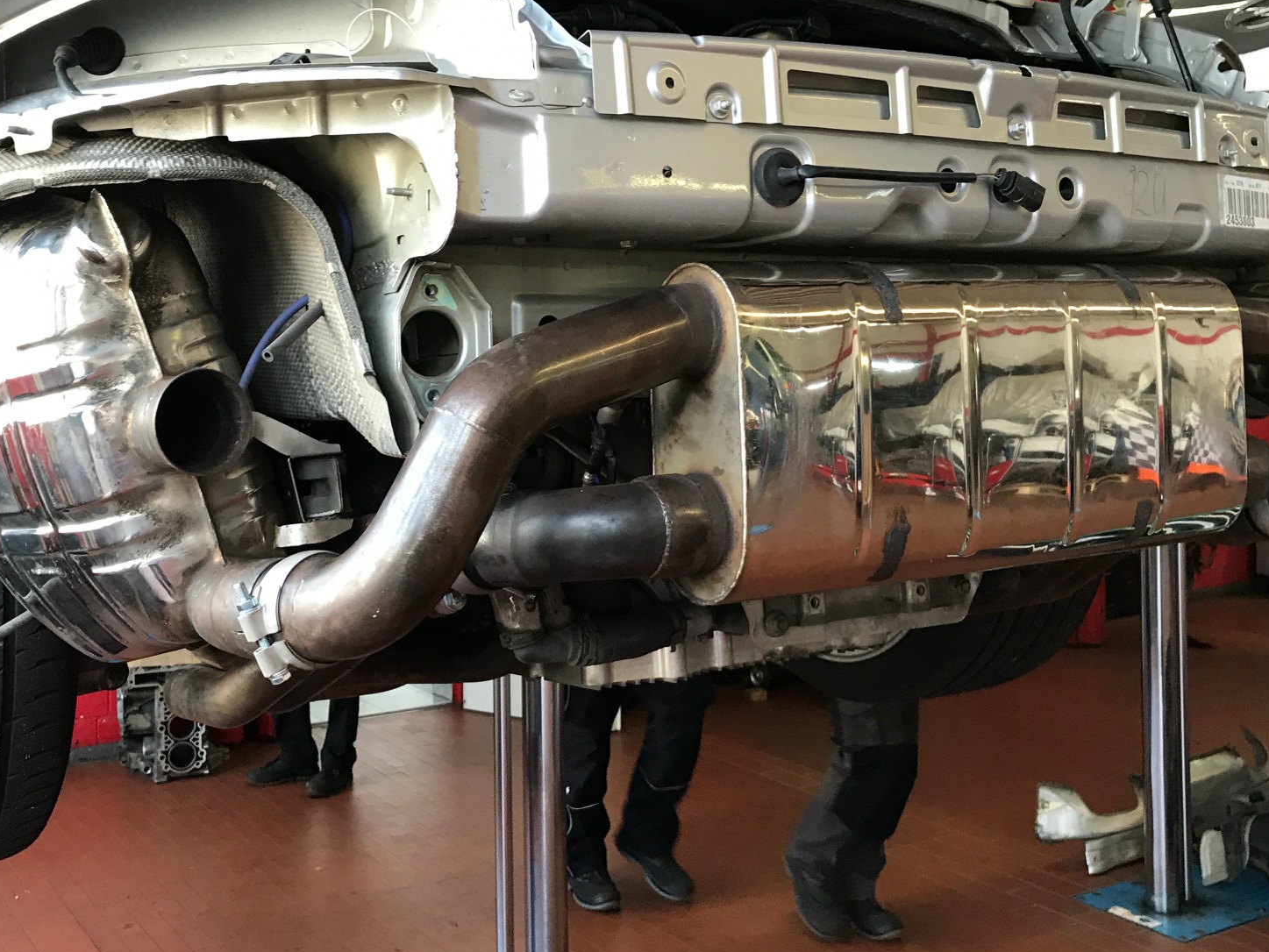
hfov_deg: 47.8
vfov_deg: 36.6
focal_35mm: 39
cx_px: 564
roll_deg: -1.1
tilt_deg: +2.1
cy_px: 350
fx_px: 1430
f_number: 1.8
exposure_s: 1/33
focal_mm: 3.99
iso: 32
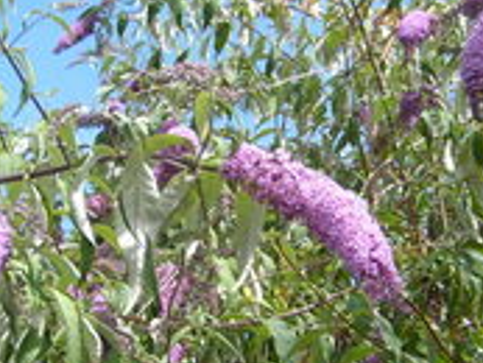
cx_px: 276
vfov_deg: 16.5
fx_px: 1243
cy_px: 285
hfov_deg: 22.0
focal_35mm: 89
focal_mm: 5.8
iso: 80
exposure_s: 1/180
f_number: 7.1
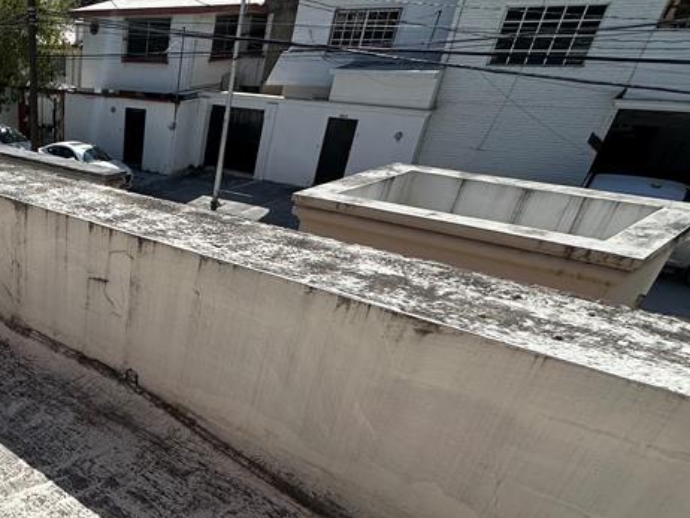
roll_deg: +1.9
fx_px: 618
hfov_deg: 48.2
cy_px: 427
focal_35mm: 31
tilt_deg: -33.9
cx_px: 1
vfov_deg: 43.0
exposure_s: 1/3401
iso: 50
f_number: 2.2
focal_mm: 2.22
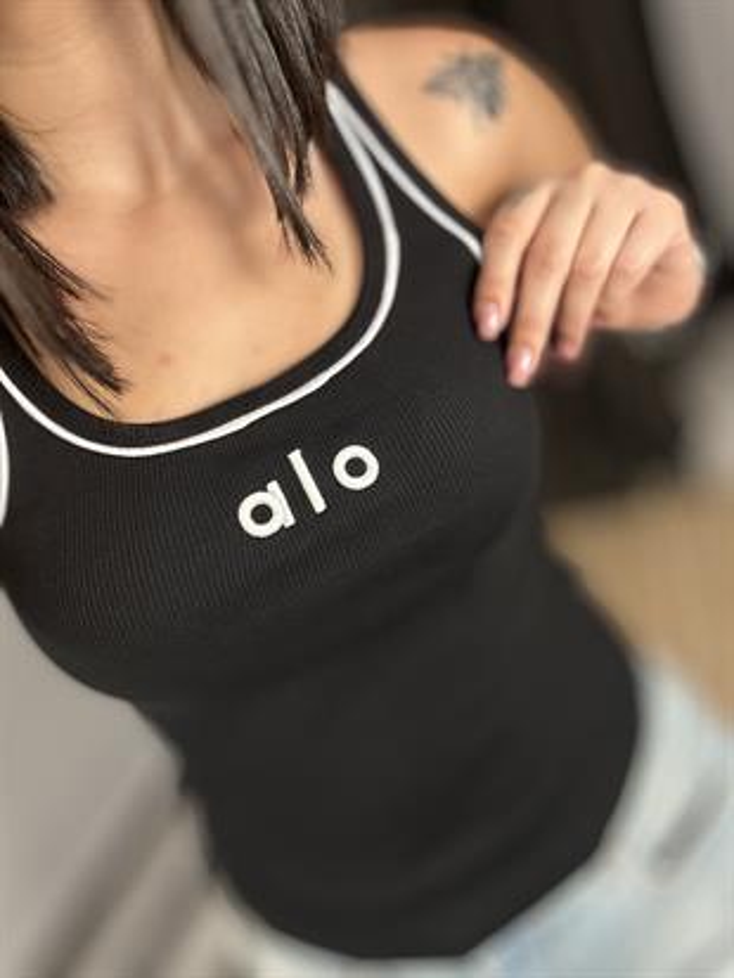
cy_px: 489
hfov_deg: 46.8
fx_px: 848
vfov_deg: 59.9
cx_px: 367
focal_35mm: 30
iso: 50
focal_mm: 2.69
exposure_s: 1/50
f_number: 1.9
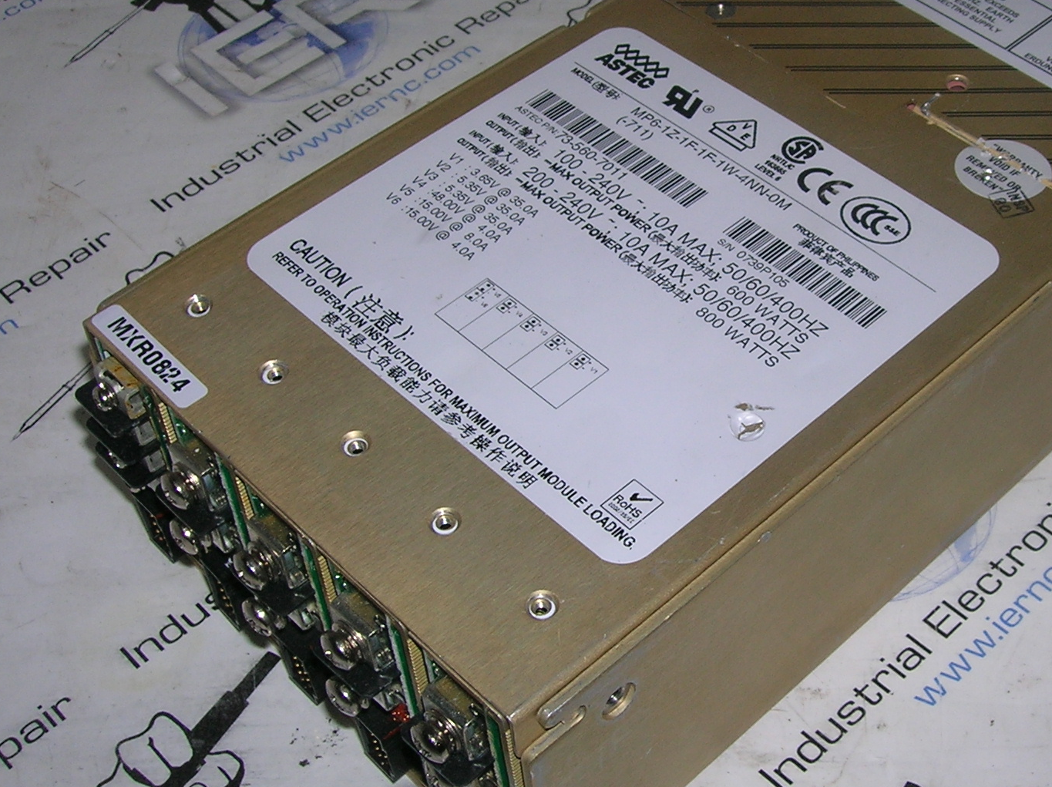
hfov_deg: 33.4
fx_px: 1731
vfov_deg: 25.6
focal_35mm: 57
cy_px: 336
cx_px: 736
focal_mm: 5.7
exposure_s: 1/60.1
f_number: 4.9
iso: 50
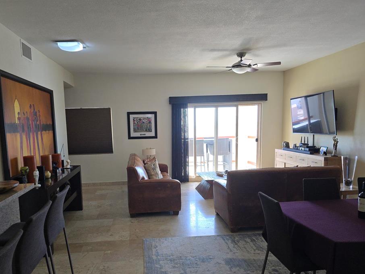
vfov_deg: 52.9
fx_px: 274
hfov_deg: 67.1
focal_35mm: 26
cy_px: 154
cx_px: 161
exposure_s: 1/180
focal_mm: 6.3
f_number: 1.7
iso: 160
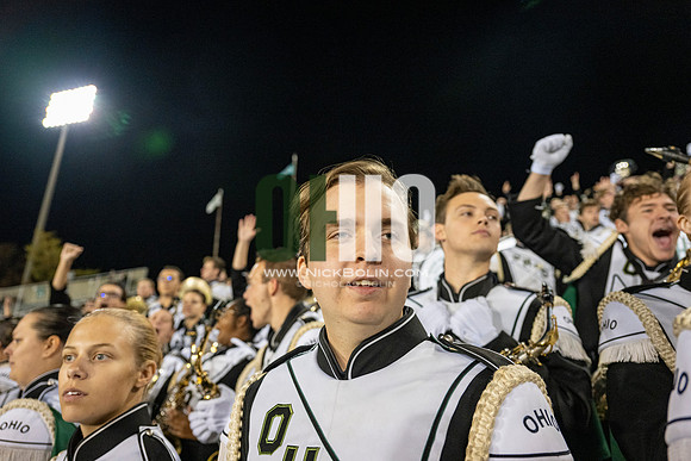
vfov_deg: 53.2
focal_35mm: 24
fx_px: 461
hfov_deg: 73.7
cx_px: 346
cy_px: 230
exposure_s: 1/500
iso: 2000
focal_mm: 24
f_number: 3.2
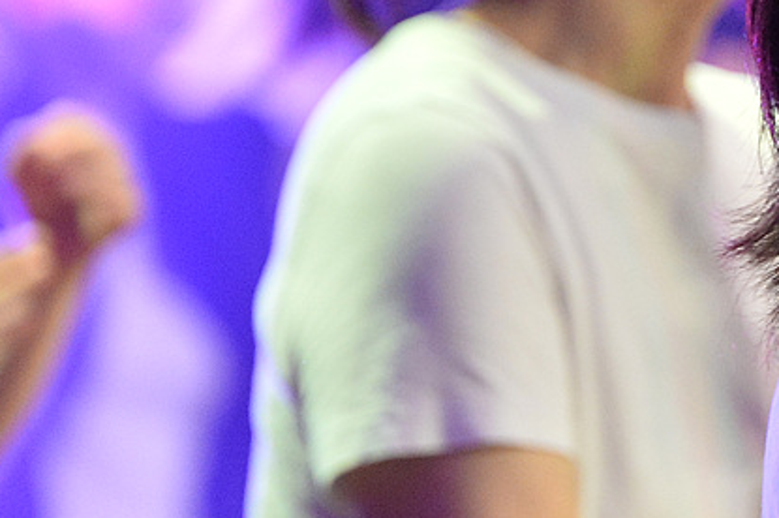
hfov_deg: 3.2
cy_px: -71
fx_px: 13946
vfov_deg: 2.1
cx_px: 1150
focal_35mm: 645
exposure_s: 1/200
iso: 3200
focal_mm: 165
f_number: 2.8
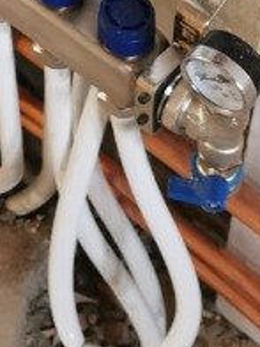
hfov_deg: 8.3
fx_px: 1652
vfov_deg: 10.4
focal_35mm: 165
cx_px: -350
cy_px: -478
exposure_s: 1/60
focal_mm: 5.56
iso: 160
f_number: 1.6
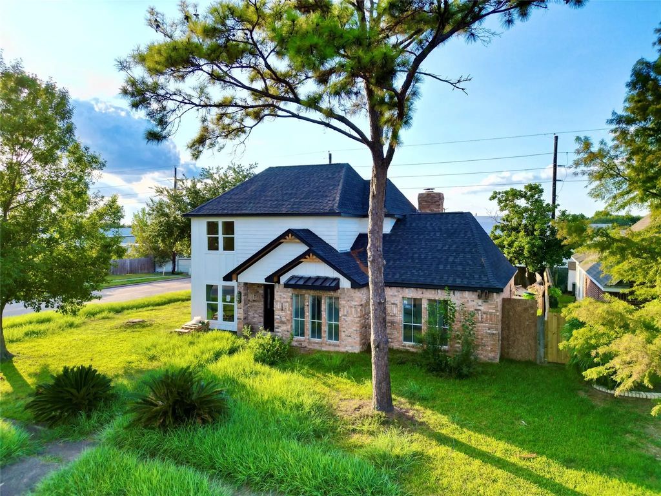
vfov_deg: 56.8
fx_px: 458
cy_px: 248
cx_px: 330
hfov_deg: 71.6
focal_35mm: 24
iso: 100
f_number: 1.7
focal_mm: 6.72
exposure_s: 1/1500
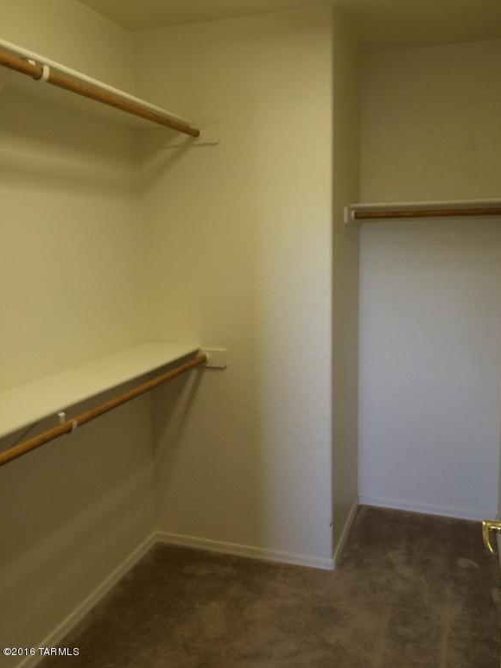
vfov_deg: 60.0
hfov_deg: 46.8
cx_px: 257
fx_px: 579
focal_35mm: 30
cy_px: 331
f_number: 2.2
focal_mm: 4.15
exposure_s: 1/30
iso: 125
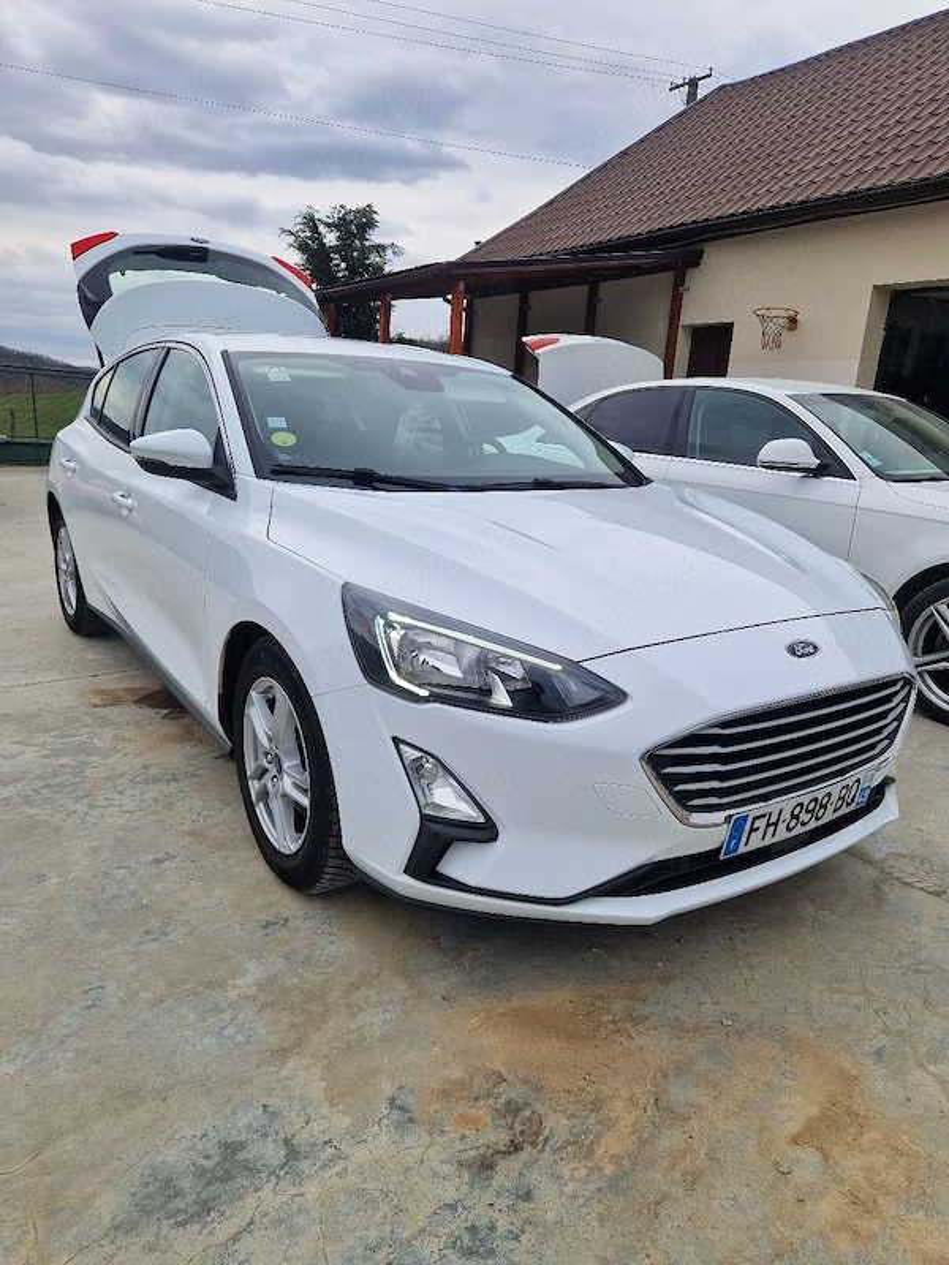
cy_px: 632
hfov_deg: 58.9
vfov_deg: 73.9
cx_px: 474
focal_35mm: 23
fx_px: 841
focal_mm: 5.4
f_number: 1.8
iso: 50
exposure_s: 1/1111
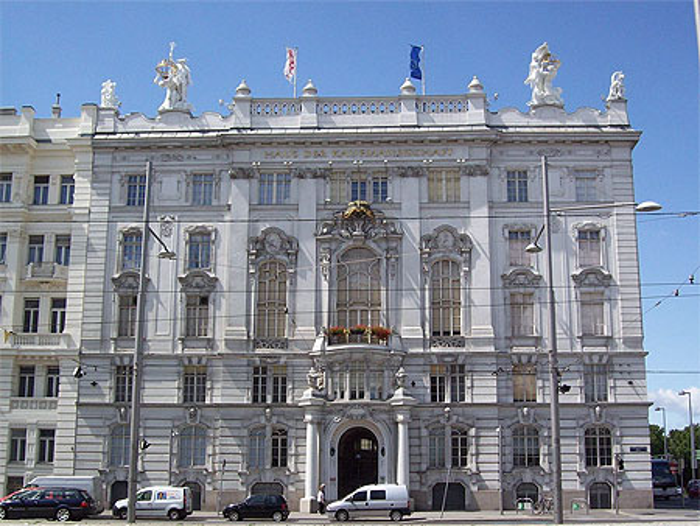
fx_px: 910
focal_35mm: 45
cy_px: 263
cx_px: 350
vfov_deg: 32.2
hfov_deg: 42.1
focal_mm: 7.6
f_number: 5.4
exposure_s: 1/489
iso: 80
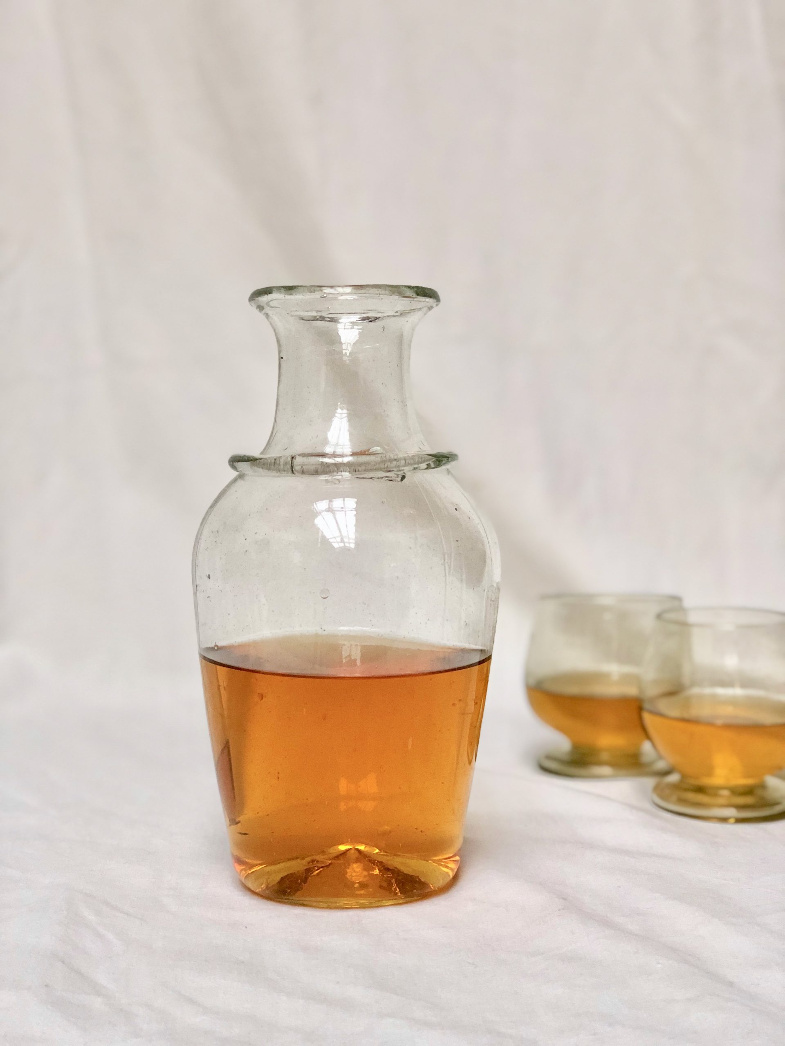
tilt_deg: -5.3
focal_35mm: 57
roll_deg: -0.2
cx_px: 392
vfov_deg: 33.8
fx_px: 1723
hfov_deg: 25.7
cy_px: 523
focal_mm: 6.6
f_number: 2.8
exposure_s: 1/30
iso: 64
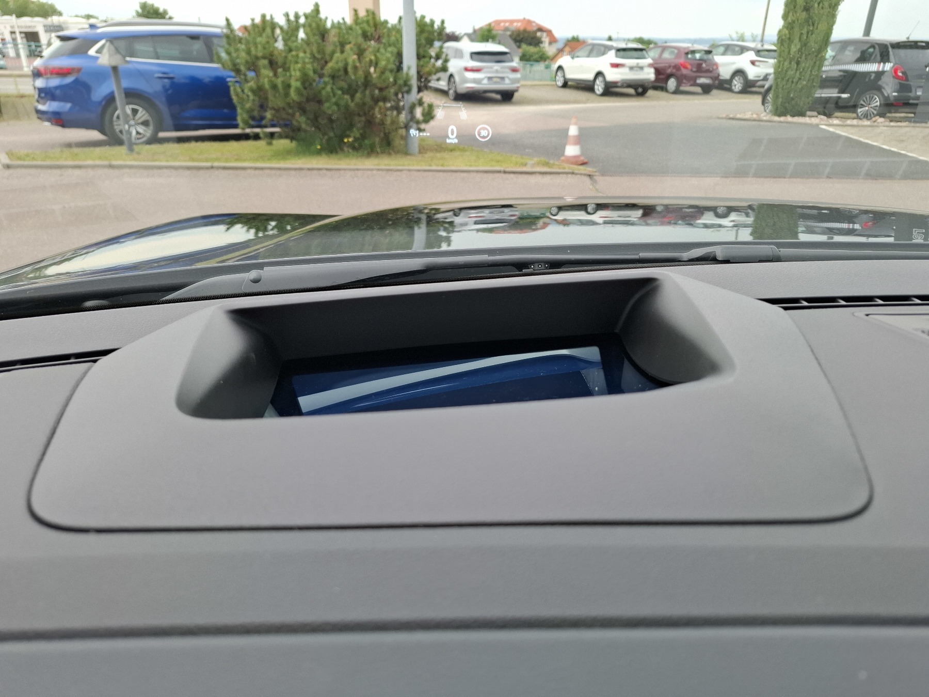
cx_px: 464
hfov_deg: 73.9
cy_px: 348
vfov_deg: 58.9
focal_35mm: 23
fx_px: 617
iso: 50
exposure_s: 1/461
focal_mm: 5.54
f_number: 1.8
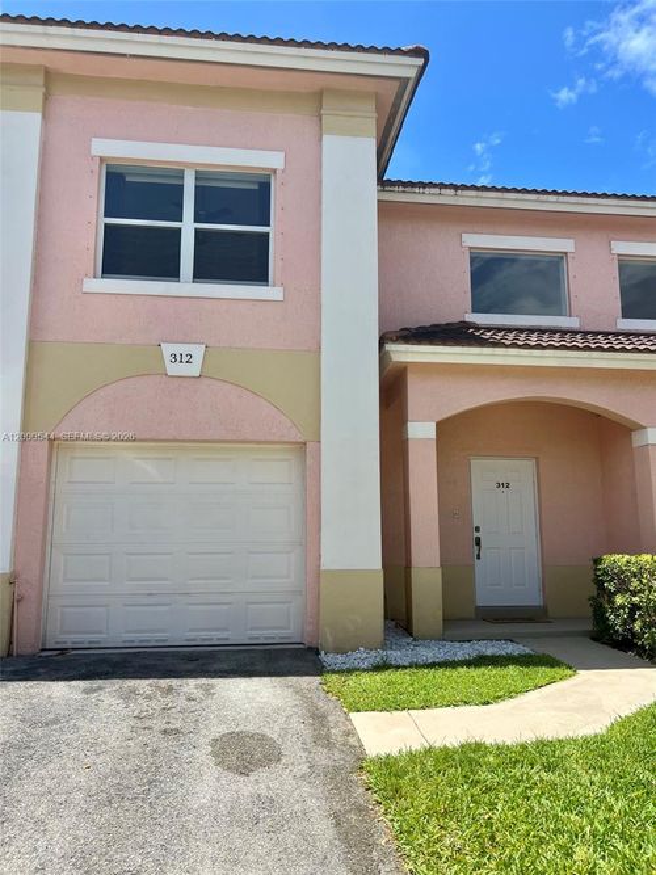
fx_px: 657
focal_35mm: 26
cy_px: 438
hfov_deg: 53.0
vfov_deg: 67.3
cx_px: 328
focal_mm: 5.7
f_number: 1.5
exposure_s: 1/3356
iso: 50
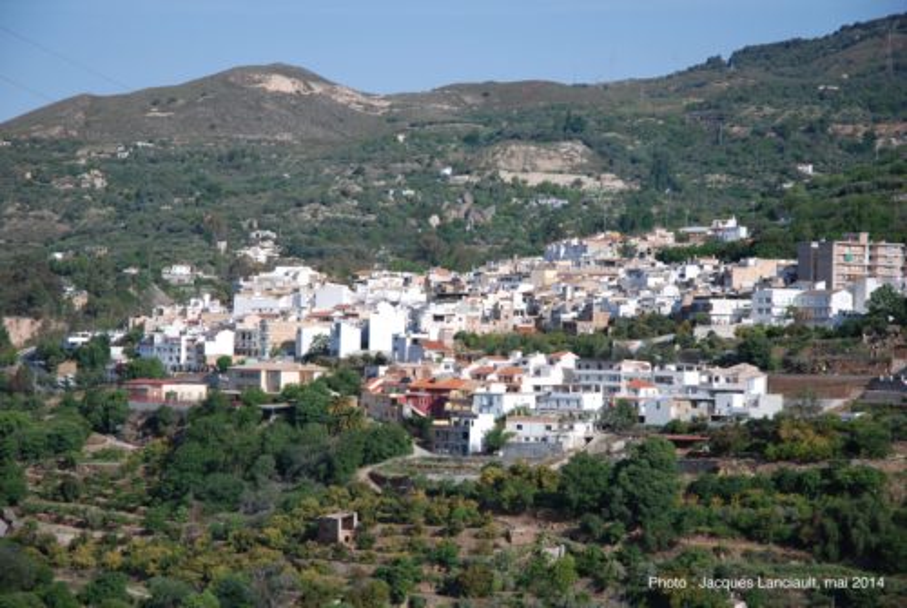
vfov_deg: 13.1
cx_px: 454
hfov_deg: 19.4
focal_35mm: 105
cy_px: 304
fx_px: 2649
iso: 100
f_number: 5.6
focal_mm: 70
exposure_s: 1/500
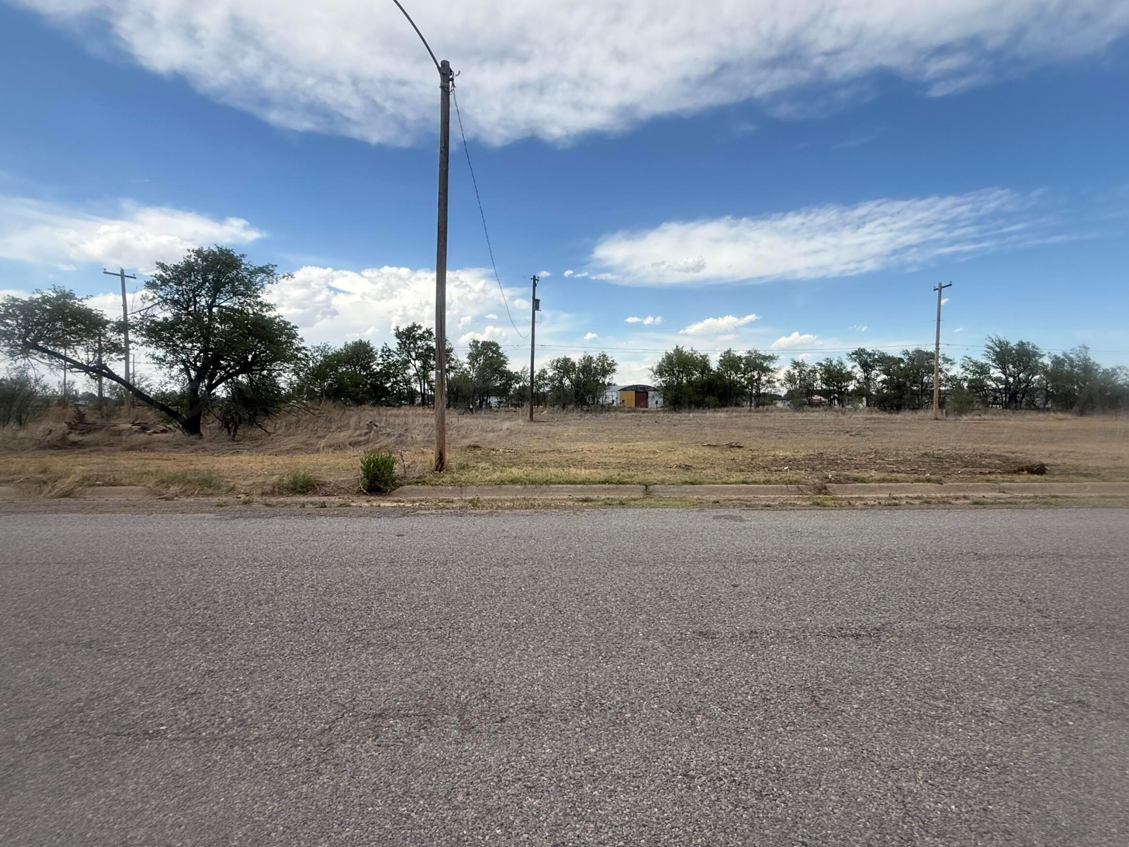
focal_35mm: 18
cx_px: 590
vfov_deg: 71.6
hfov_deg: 87.7
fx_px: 587
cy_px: 420
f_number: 2.2
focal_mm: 2.22
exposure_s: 1/1745
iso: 50
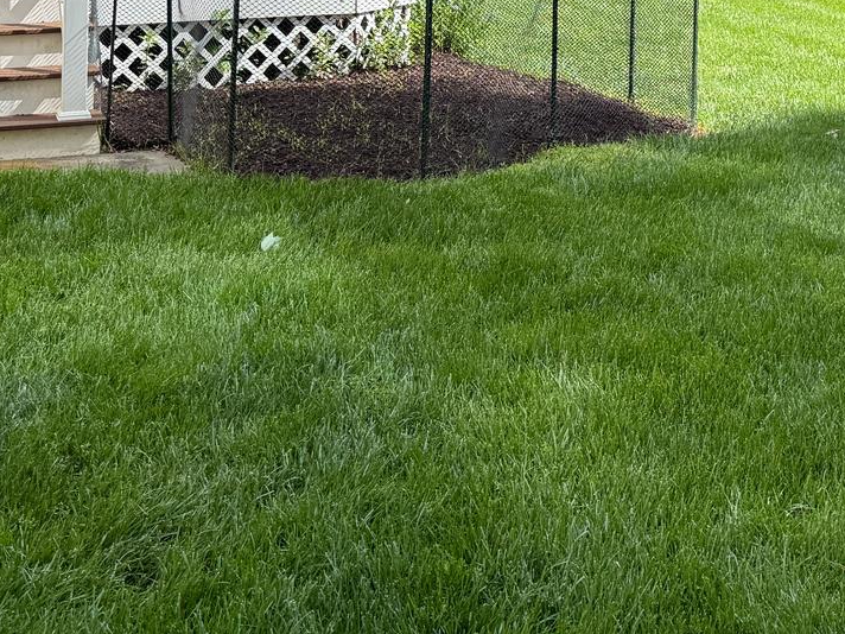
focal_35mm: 69
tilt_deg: +3.8
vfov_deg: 19.2
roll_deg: -0.3
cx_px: 451
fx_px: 1684
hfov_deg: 28.2
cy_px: -258
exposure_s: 1/2000
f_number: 1.78
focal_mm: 6.76
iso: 100
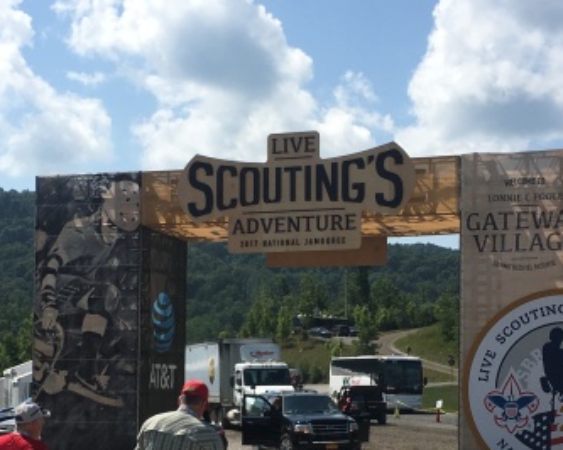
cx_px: 262
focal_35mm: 68
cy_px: 348
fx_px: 1132
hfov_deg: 27.9
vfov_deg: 22.2
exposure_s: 1/3077
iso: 25
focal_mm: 4.15
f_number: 2.2
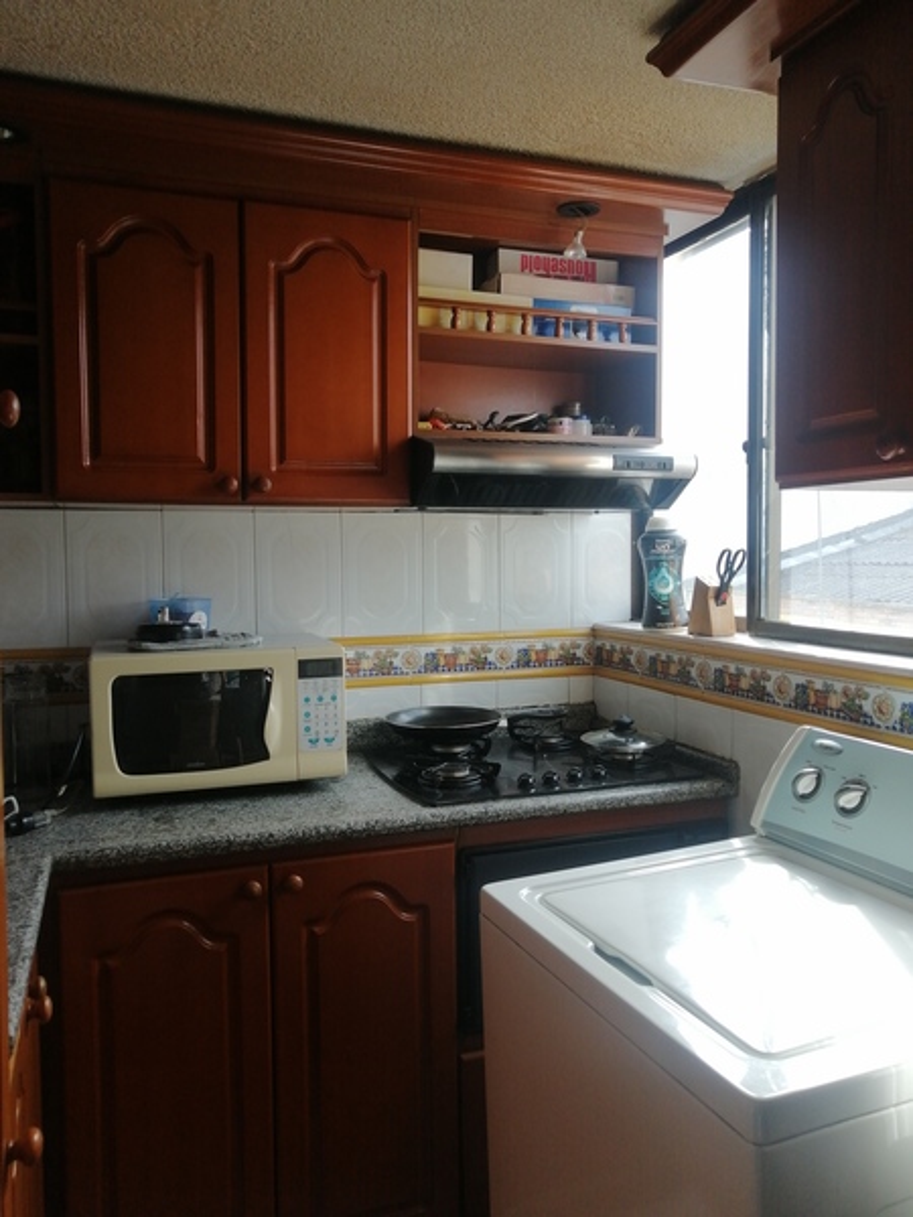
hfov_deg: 53.1
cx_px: 456
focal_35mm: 26
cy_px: 608
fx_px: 914
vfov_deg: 67.3
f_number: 1.8
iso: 50
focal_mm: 3.95
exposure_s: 1/120
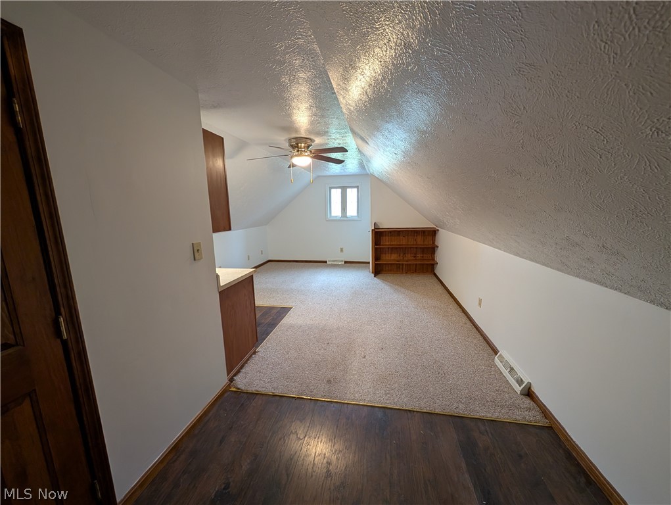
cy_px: 252
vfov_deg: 94.6
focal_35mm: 12
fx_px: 233
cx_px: 336
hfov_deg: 110.5
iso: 163
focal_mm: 2.02
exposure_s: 1/24
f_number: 1.7
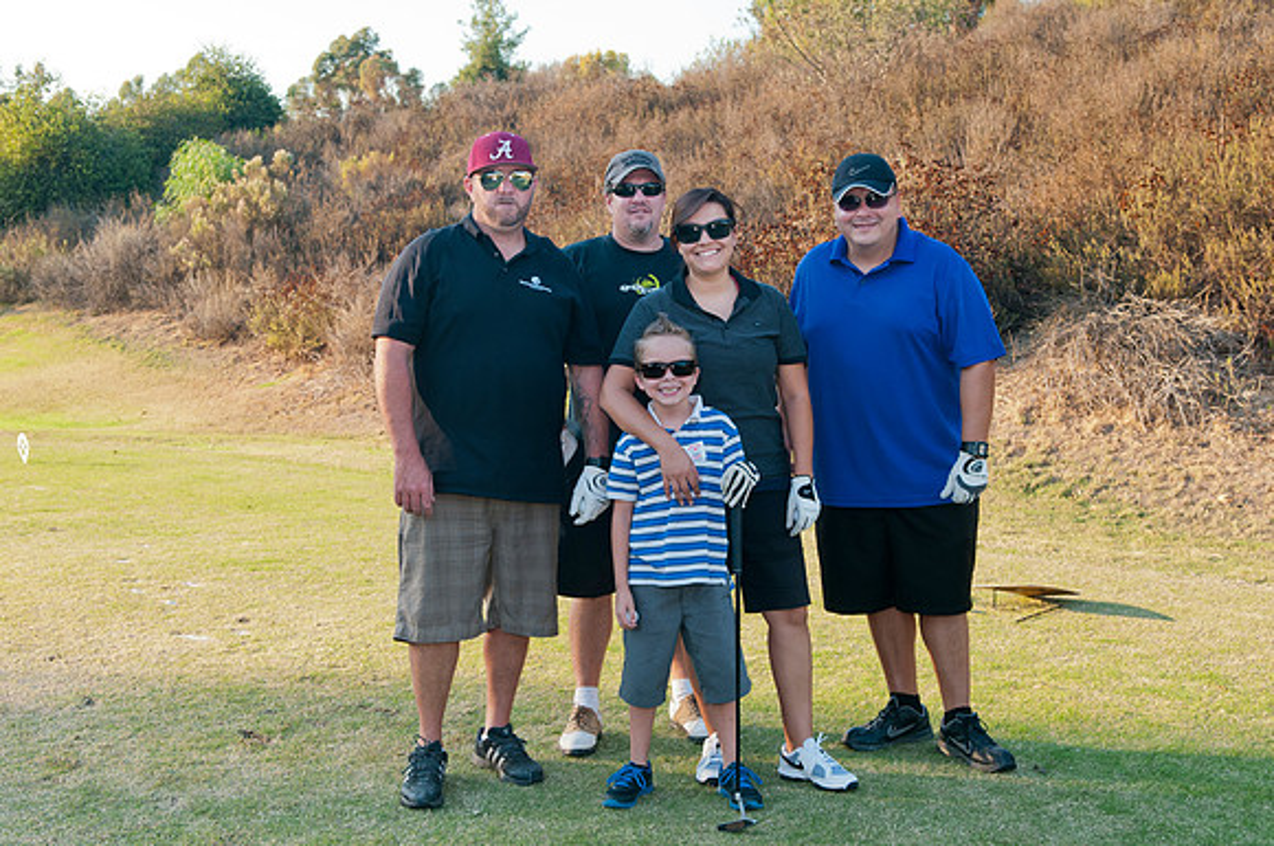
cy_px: 423
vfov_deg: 28.9
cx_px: 637
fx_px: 1643
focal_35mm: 46
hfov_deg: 42.4
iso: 400
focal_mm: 31
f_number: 5.6
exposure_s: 1/60
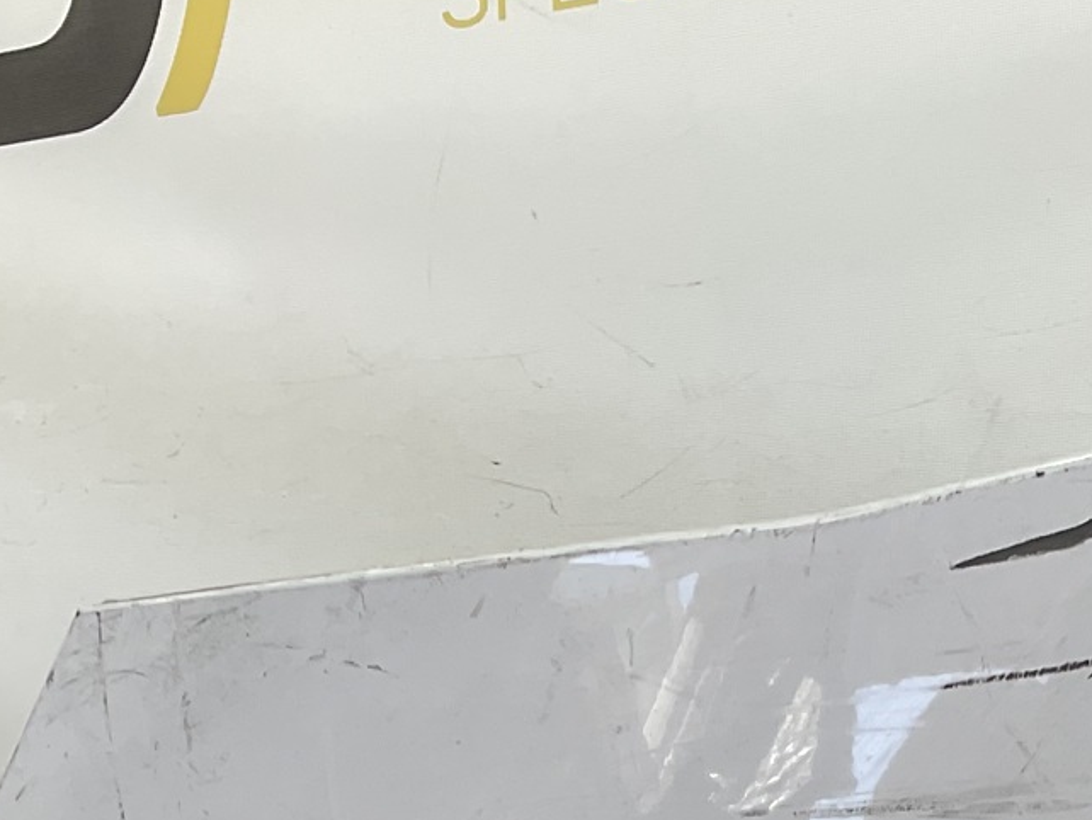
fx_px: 2872
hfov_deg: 21.3
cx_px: 850
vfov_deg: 14.9
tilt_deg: -16.7
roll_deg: +4.3
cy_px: 1274
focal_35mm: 91
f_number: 1.8
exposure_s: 1/133
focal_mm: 3
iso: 16
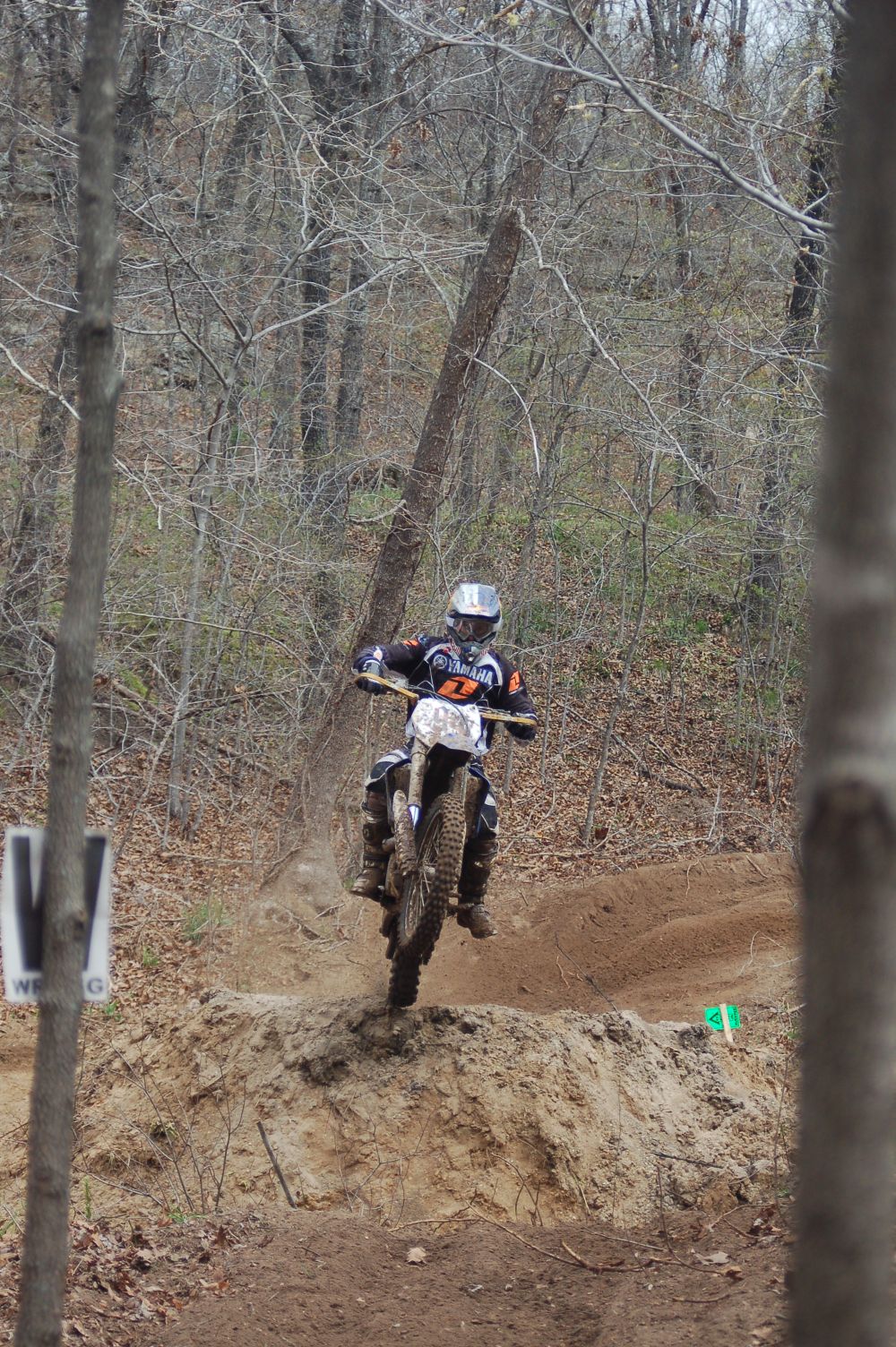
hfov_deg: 13.0
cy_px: 674
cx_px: 448
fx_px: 3927
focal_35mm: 105
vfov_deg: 19.5
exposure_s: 1/1000
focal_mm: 70
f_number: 4.5
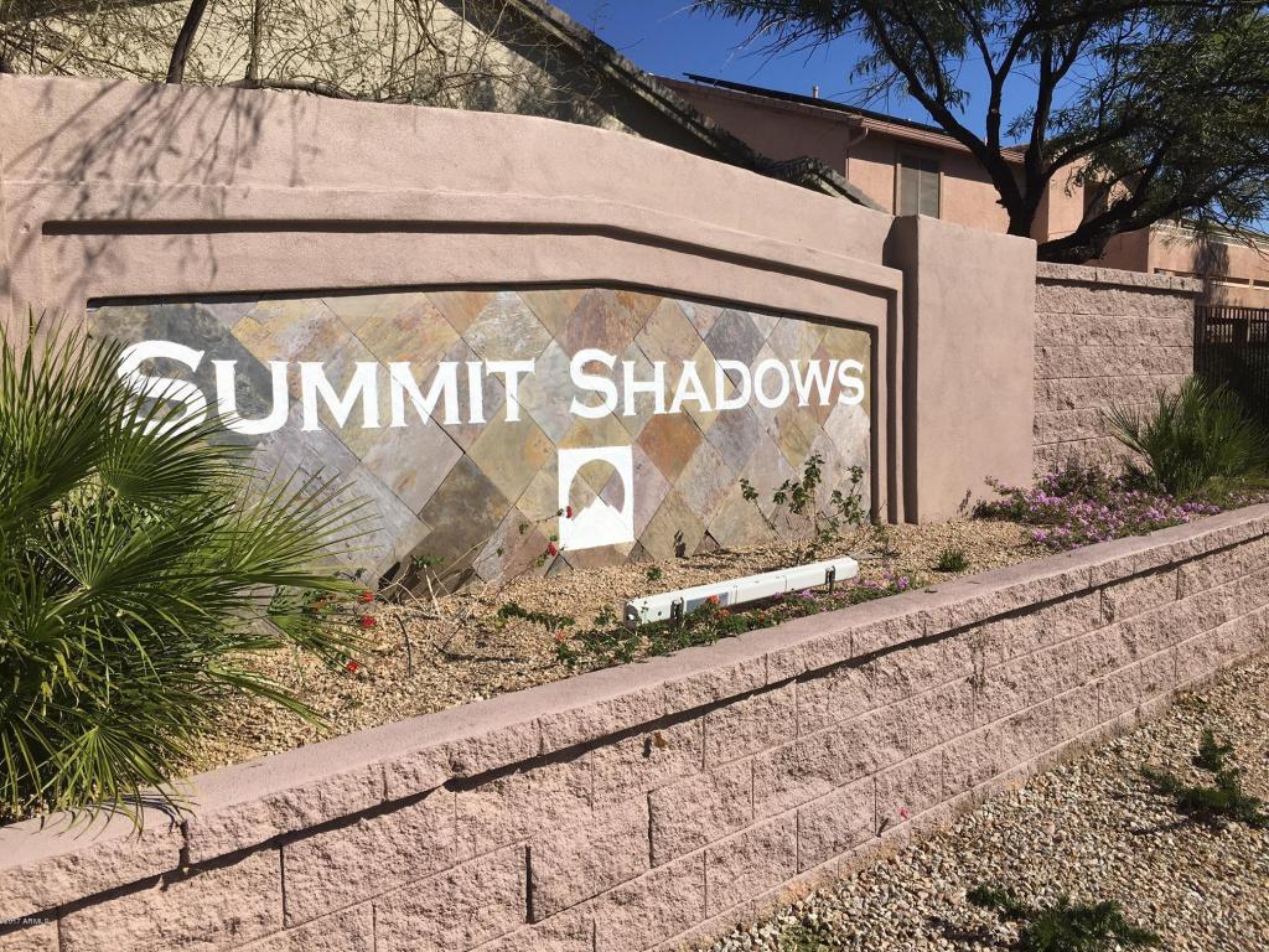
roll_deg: +0.6
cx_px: 634
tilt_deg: -4.5
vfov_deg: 48.2
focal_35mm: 29
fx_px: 1063
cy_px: 476
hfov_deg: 61.7
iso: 25
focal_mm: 4.15
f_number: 2.2
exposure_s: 1/2198
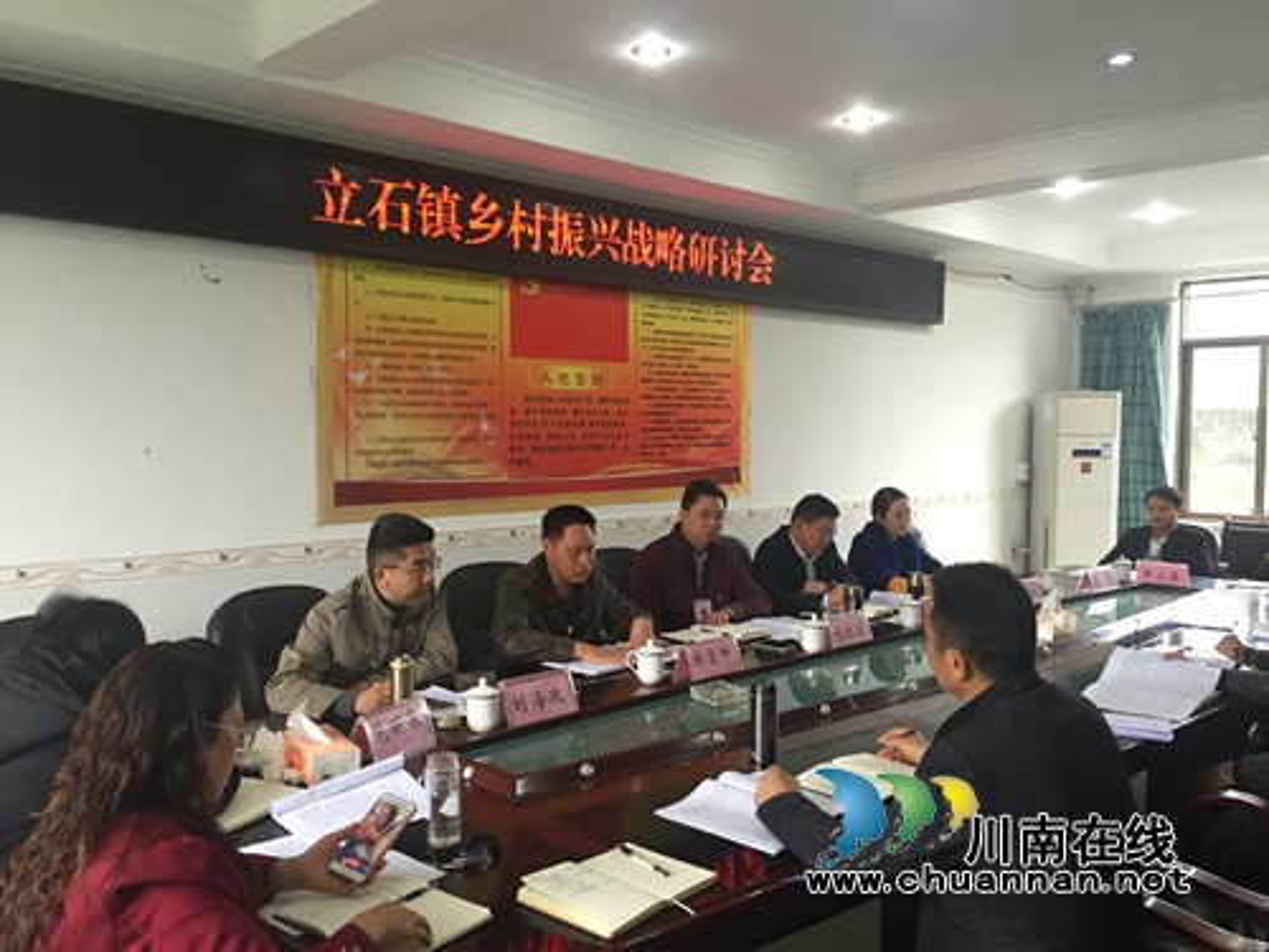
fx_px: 1063
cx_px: 634
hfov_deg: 61.7
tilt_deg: -2.6
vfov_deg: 48.2
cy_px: 476
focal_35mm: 29
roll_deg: -0.4
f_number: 2.2
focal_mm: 4.15
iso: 200
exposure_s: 1/33
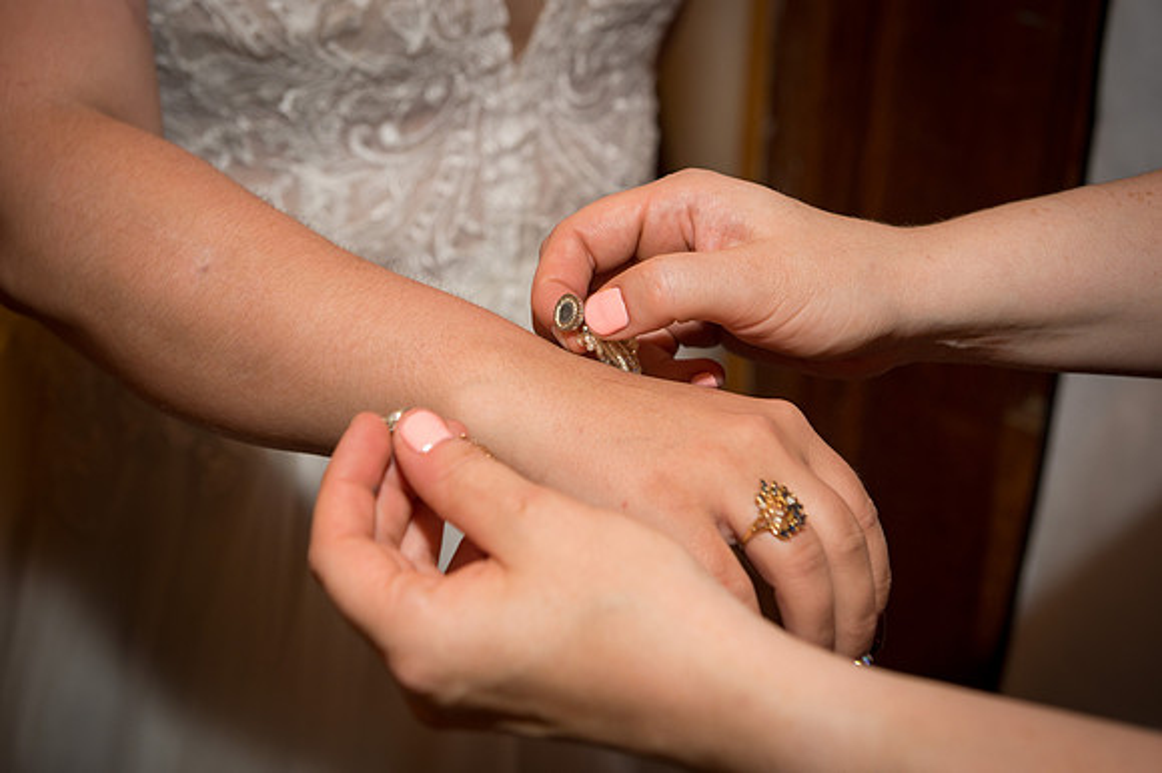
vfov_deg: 19.4
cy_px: 386
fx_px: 2258
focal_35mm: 70
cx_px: 581
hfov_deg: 28.9
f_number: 4.8
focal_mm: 70
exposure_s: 1/125
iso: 400
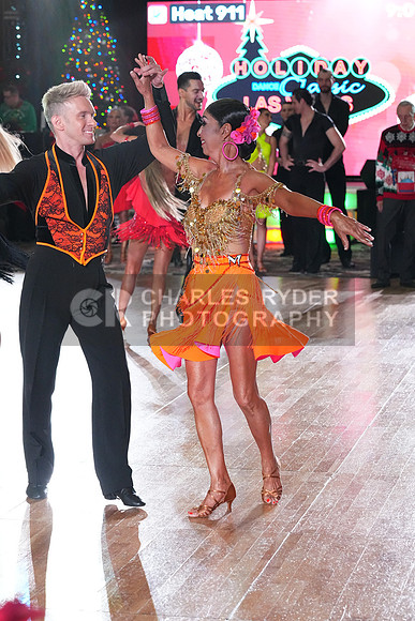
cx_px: 208
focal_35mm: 94
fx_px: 1624
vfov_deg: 21.7
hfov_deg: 14.6
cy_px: 310
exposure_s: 1/400
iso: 8000
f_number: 5.6
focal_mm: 94
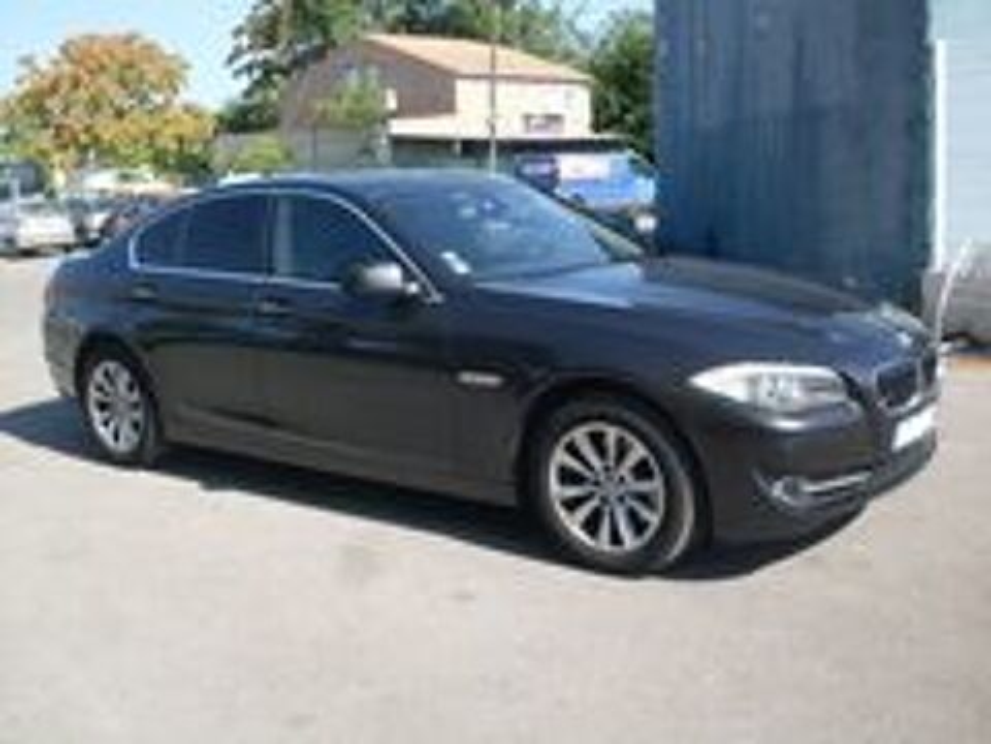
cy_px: 372
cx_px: 496
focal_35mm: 38
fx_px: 1088
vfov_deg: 37.7
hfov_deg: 49.0
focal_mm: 6.3
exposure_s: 1/125
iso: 80
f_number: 8.4
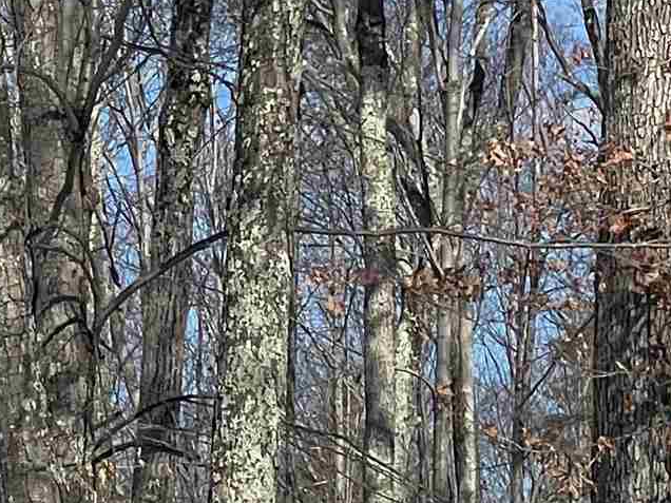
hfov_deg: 7.7
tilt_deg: +2.1
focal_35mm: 251
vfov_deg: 5.8
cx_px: -381
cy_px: 833
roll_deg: -3.3
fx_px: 4865
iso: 25
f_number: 2
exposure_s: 1/3195
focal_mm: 6
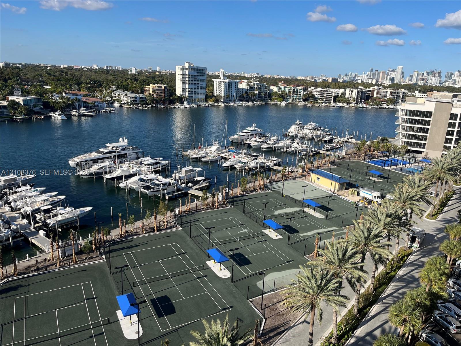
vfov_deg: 53.1
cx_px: 230
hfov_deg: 67.3
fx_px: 346
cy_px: 173
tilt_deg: -16.2
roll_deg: -2.8
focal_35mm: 26
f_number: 1.6
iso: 50
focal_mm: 5.1
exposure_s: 1/3413
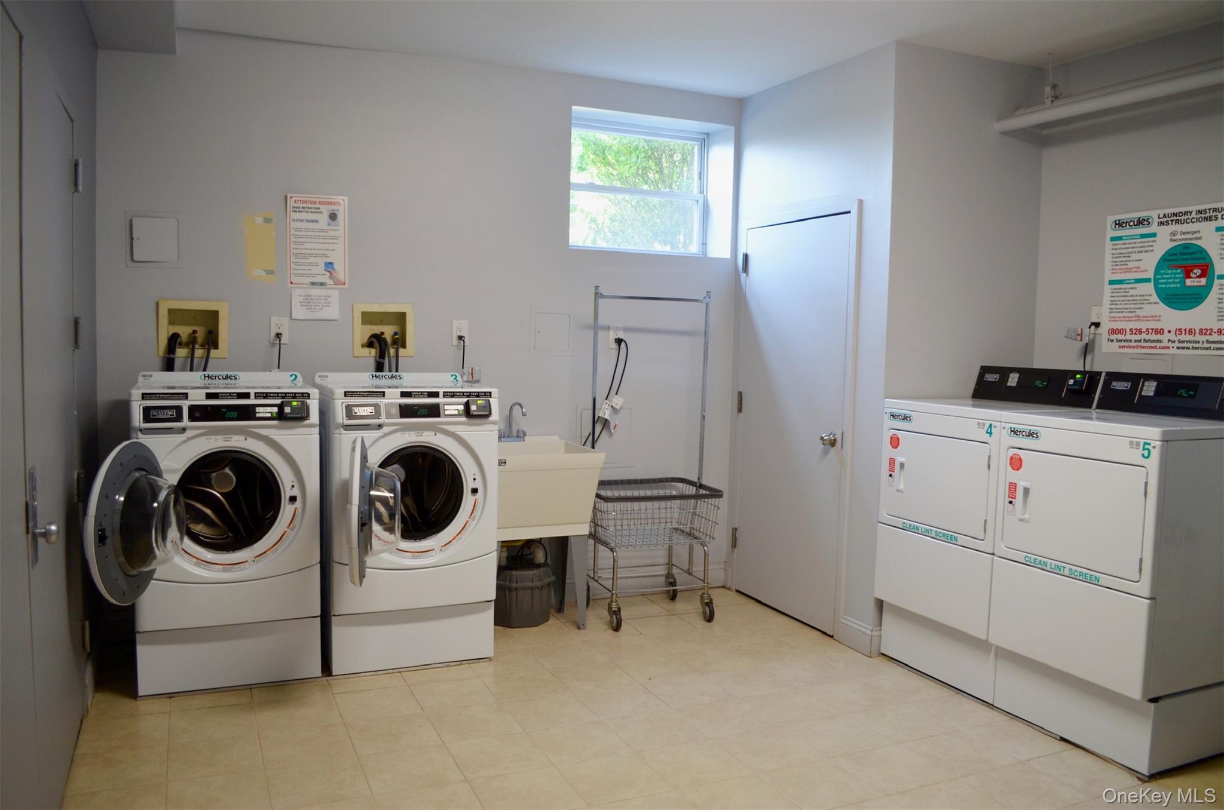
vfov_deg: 47.7
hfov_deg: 67.5
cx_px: 612
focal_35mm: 27
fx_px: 916
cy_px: 405
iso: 500
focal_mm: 18
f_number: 4
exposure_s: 1/60
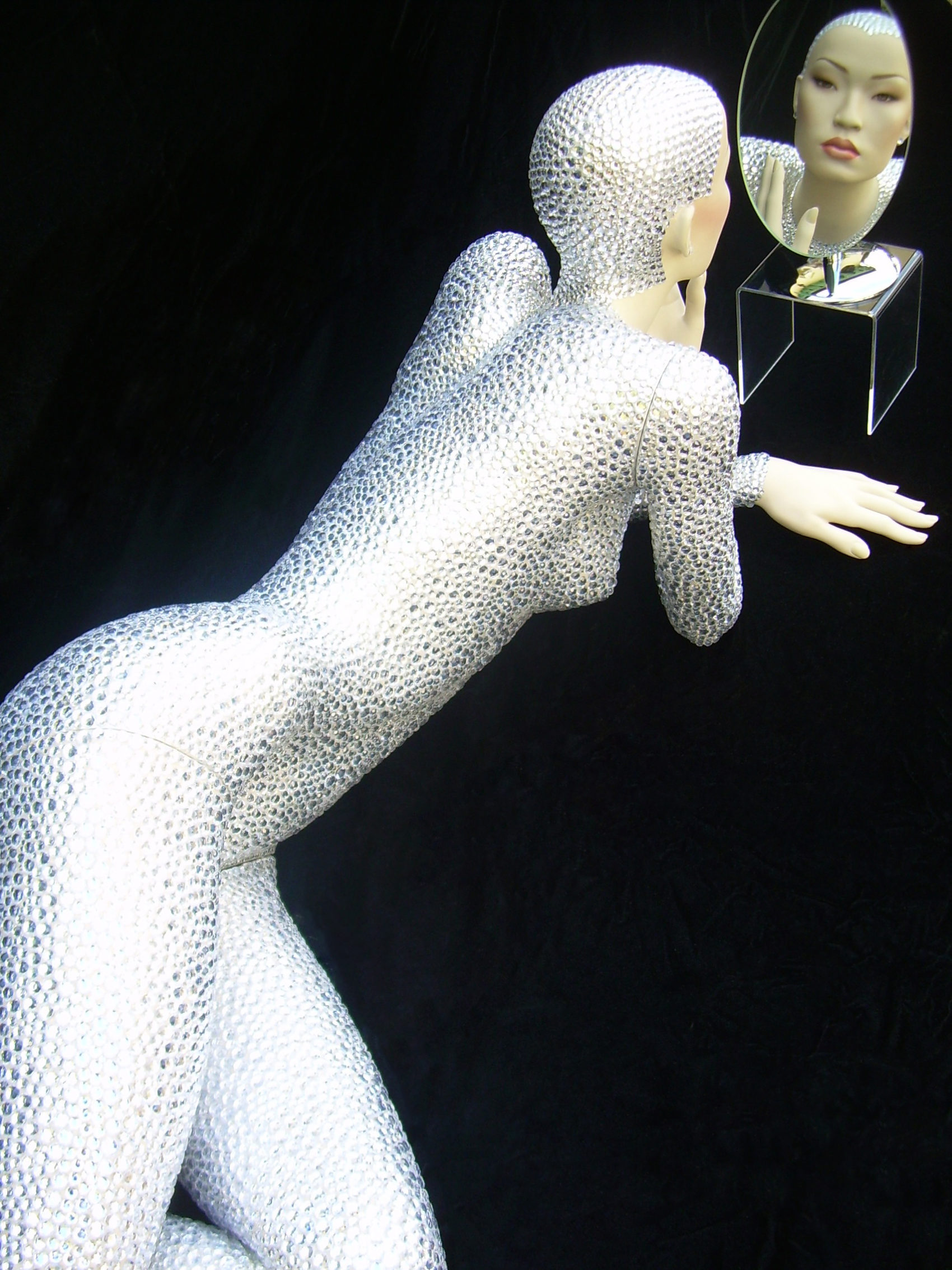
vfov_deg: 49.0
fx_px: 1394
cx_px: 476
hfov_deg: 37.7
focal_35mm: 38
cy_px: 635
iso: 50
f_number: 2.8
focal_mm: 6.3
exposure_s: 1/105
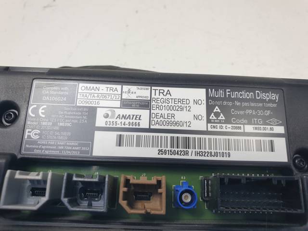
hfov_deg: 67.3
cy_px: 116
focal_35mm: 26
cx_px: 154
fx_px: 231
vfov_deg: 53.0
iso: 50
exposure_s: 1/201
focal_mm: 4.3
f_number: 2.4
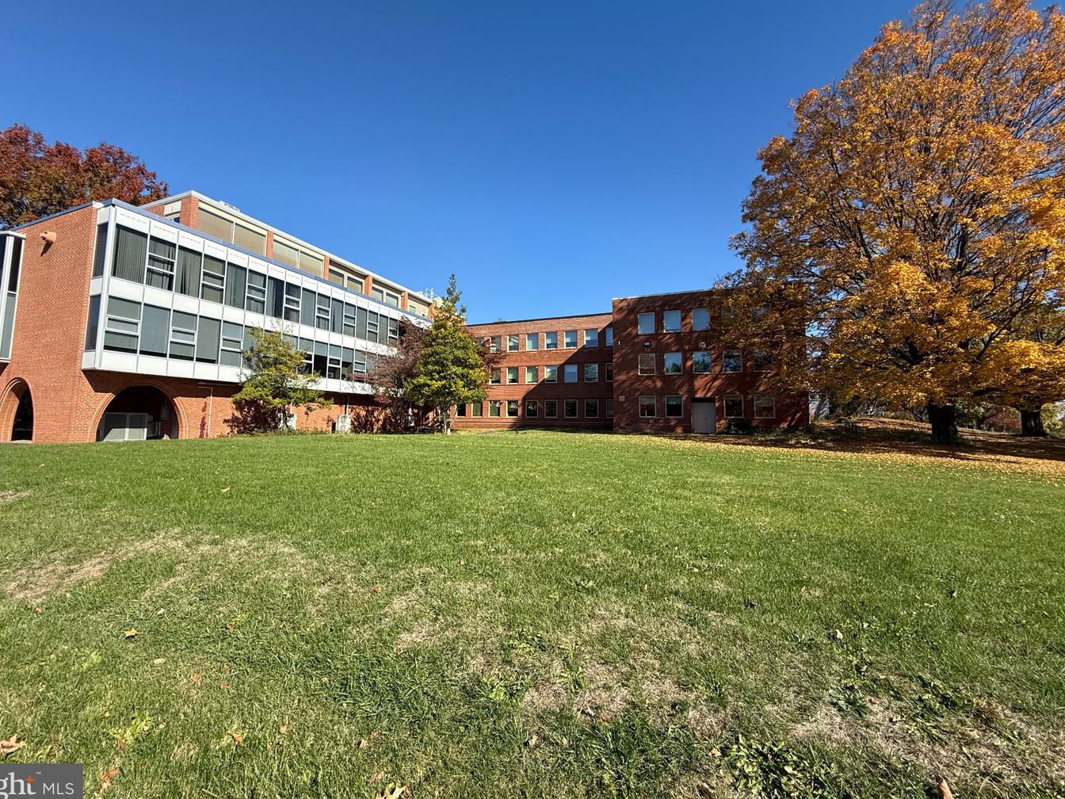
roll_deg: -0.9
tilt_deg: +5.5
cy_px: 381
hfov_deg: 98.1
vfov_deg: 81.7
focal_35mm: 15
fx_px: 461
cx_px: 514
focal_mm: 2.22
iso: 64
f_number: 2.2
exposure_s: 1/1698
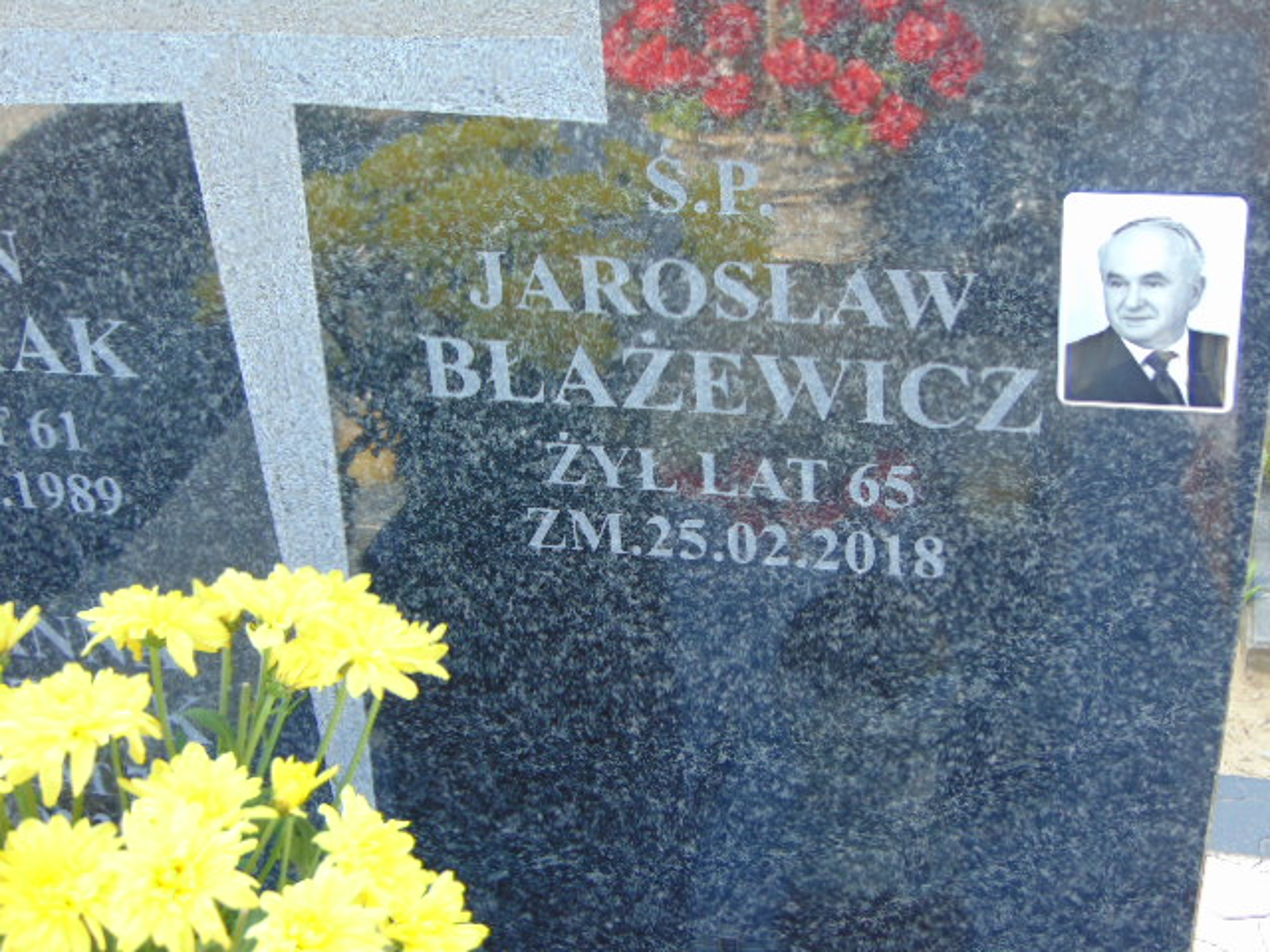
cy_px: 476
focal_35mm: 60
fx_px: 2201
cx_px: 635
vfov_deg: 24.4
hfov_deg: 32.2
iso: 80
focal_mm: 10.8
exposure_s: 1/80
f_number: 3.6
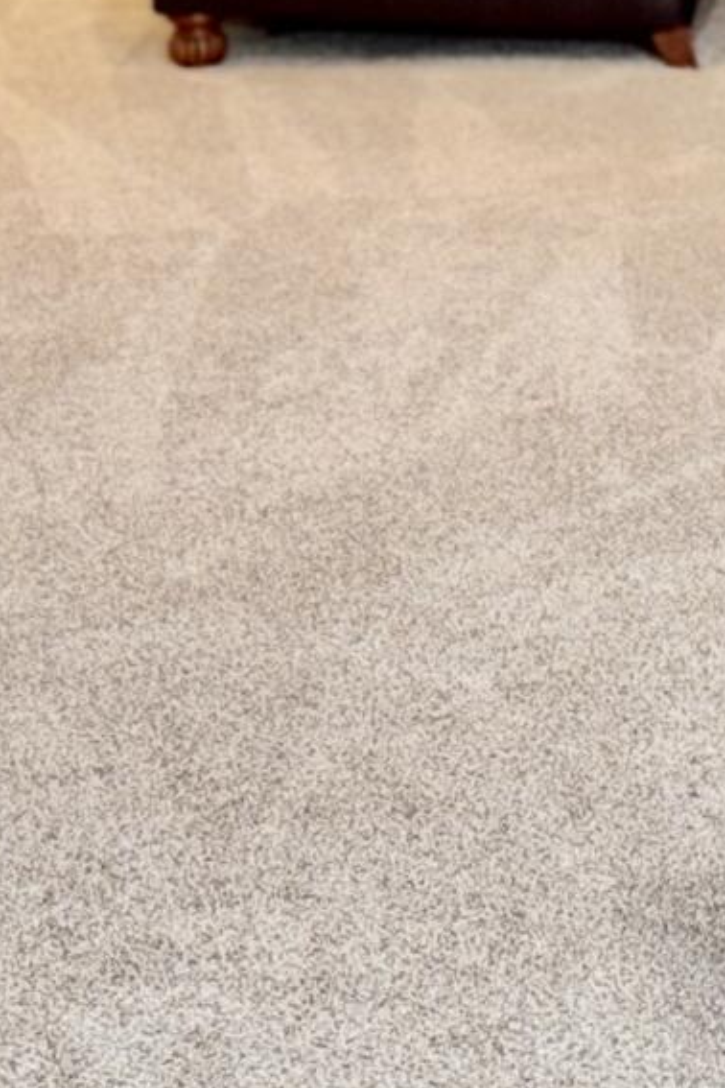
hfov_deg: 9.5
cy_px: -201
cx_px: 708
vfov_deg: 13.9
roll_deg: +0.8
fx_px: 4319
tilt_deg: -8.3
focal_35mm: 143
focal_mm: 5.96
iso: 40
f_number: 1.6
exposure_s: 1/24
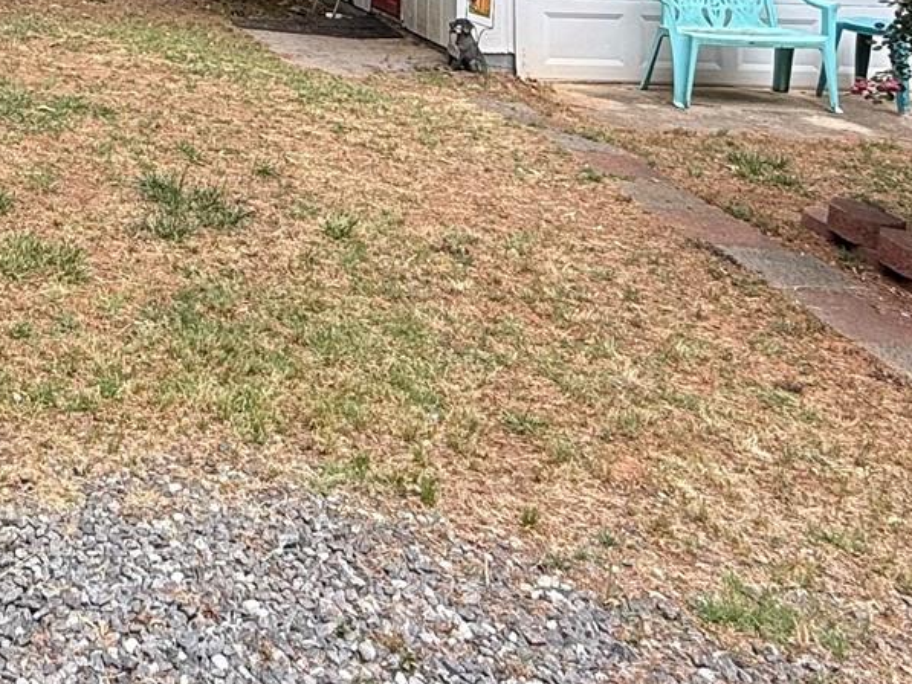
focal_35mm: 48
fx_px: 1265
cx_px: 24
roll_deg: -2.1
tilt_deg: +5.5
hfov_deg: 36.2
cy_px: -240
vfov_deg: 25.4
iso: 50
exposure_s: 1/256
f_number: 2.2
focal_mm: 2.22
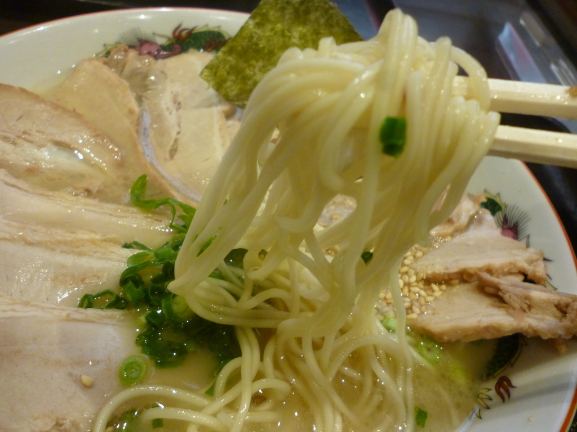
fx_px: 467
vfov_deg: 49.7
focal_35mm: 28
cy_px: 216
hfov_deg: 63.4
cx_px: 288
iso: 250
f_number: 3.1
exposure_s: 1/60
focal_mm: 5
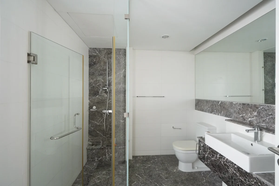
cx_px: 140
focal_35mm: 16
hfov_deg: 96.8
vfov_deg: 73.7
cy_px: 93
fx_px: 124
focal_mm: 16
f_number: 6.3
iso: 1000
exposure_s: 1/100
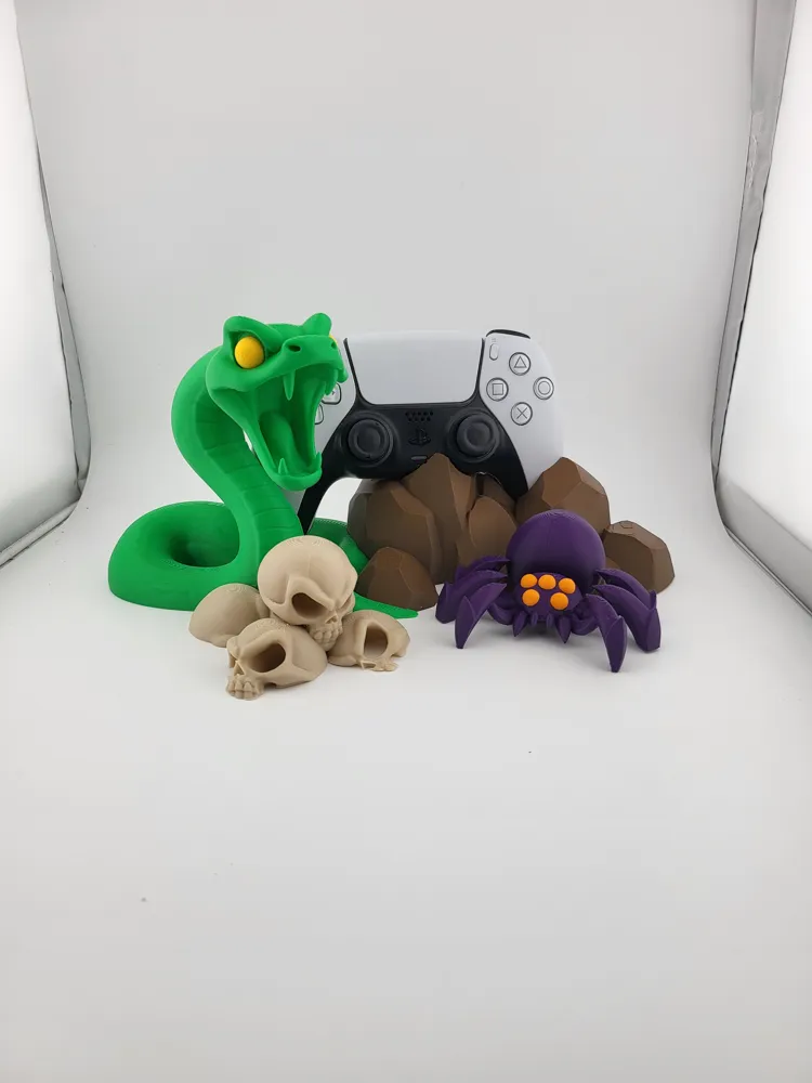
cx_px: 406
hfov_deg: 56.8
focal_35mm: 24
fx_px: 751
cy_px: 542
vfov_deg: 71.6
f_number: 1.8
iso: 64
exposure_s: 1/280
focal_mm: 5
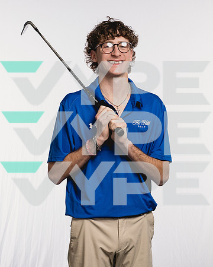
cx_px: 107
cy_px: 124
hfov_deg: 16.4
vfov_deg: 20.4
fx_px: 741
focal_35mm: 94
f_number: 5.6
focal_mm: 61
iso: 640
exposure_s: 1/250
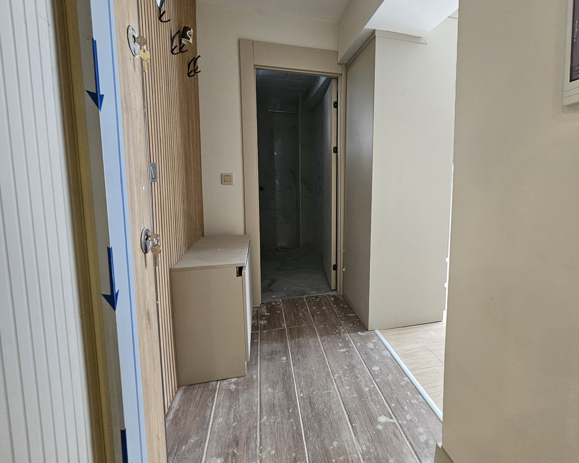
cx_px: 345
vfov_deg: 80.1
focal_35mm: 16
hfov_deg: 92.0
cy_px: 207
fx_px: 274
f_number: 2.2
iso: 400
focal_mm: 2.2
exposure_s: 1/50
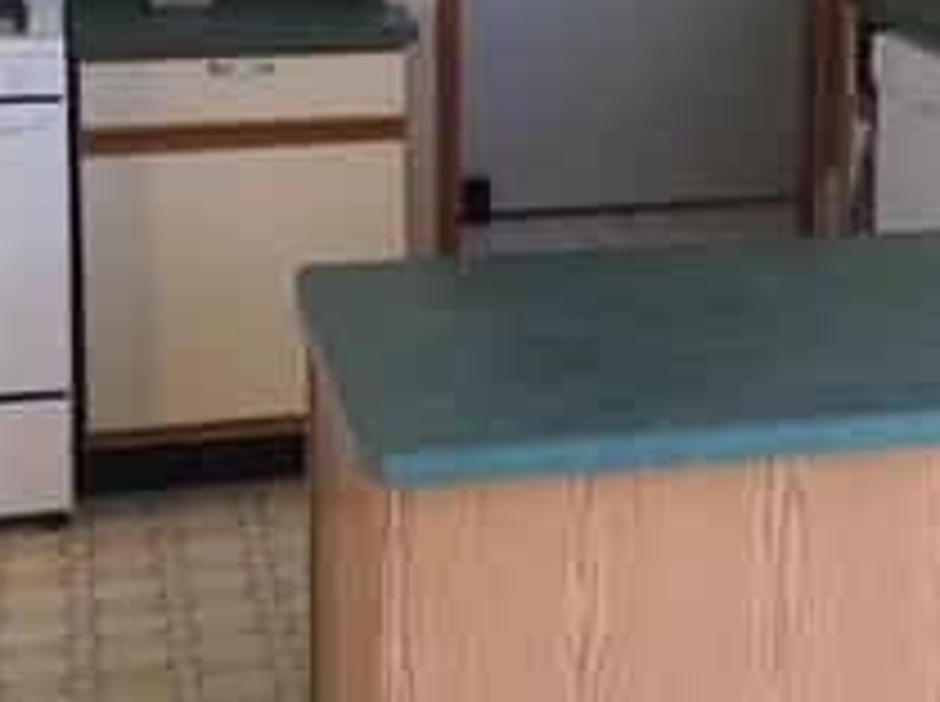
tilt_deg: -9.1
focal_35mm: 89
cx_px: 742
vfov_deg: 16.2
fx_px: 2413
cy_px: -14
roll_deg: +0.2
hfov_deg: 21.8
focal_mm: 4.15
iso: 125
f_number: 2.2
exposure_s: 1/30
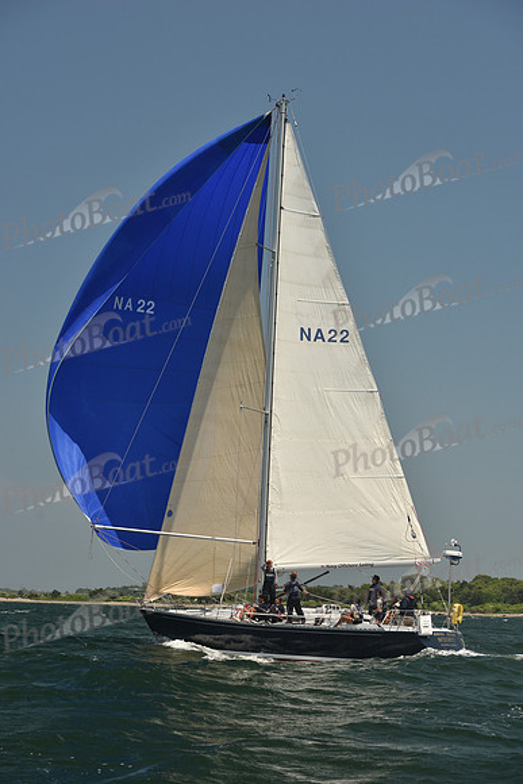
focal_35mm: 70
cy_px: 392
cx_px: 262
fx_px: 1524
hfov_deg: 19.5
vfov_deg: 28.8
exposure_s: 1/640
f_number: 6.3
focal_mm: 70
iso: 250
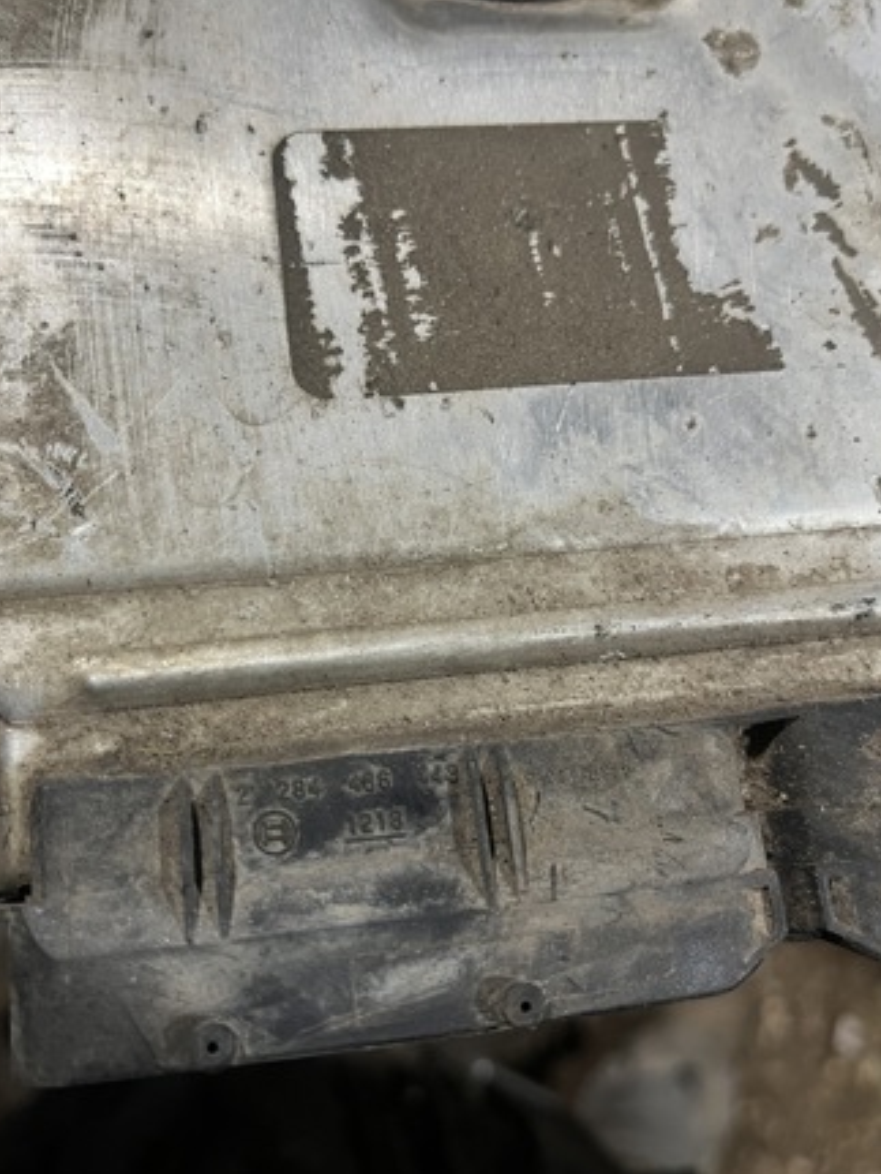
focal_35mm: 29
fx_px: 983
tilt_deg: -68.6
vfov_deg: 61.6
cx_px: 404
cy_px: 579
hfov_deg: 48.2
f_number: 1.6
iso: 200
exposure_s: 1/50
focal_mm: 5.1
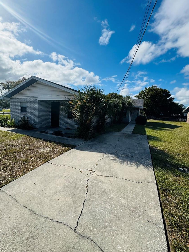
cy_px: 120
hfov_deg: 81.7
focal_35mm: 15
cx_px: 92
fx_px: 109
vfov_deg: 98.1
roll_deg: -1.4
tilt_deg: -4.8
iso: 50
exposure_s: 1/2674
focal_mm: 2.22
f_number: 2.2
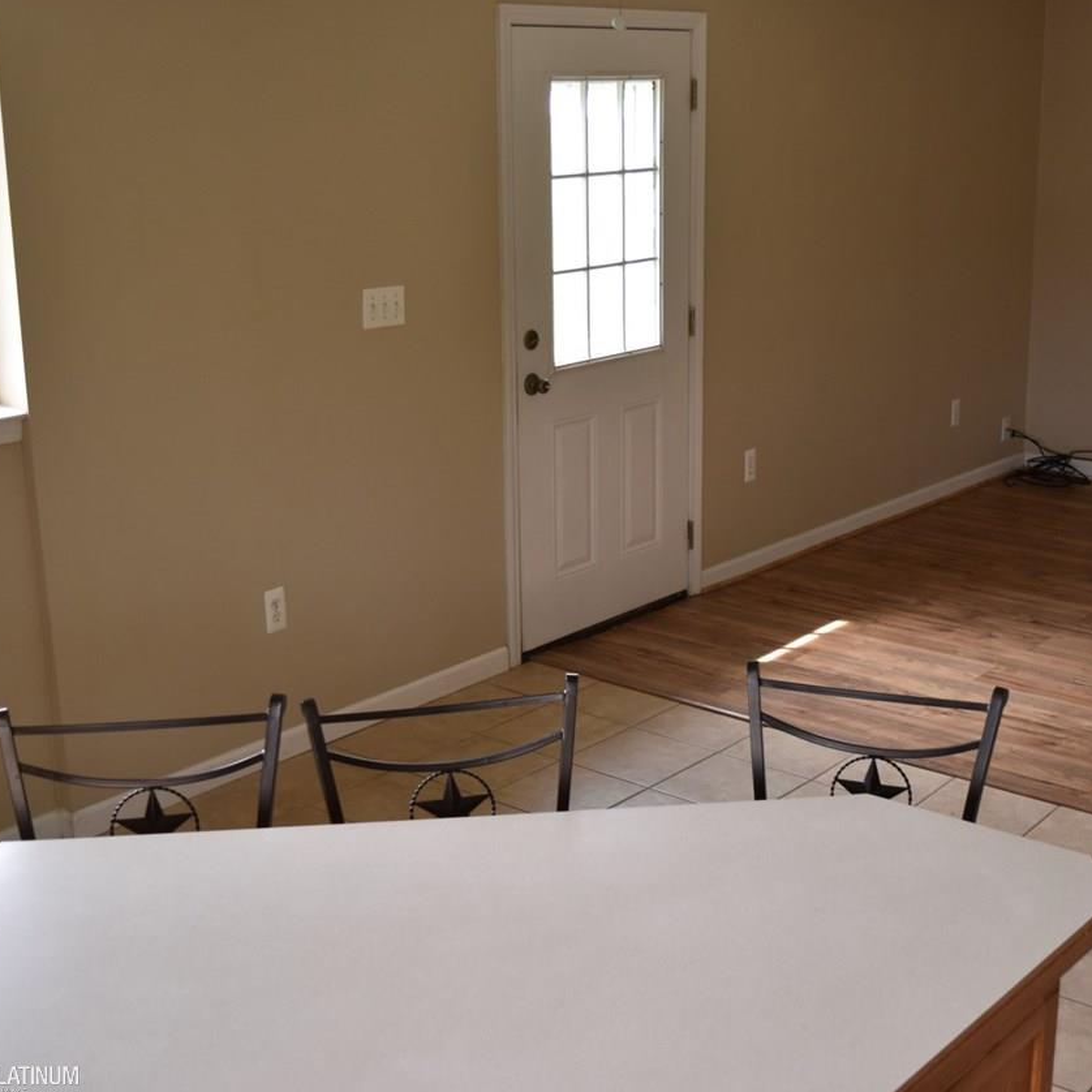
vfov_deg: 34.9
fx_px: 1736
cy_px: 543
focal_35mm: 49
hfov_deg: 34.4
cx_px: 773
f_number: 5
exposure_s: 1/100
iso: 400
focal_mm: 25
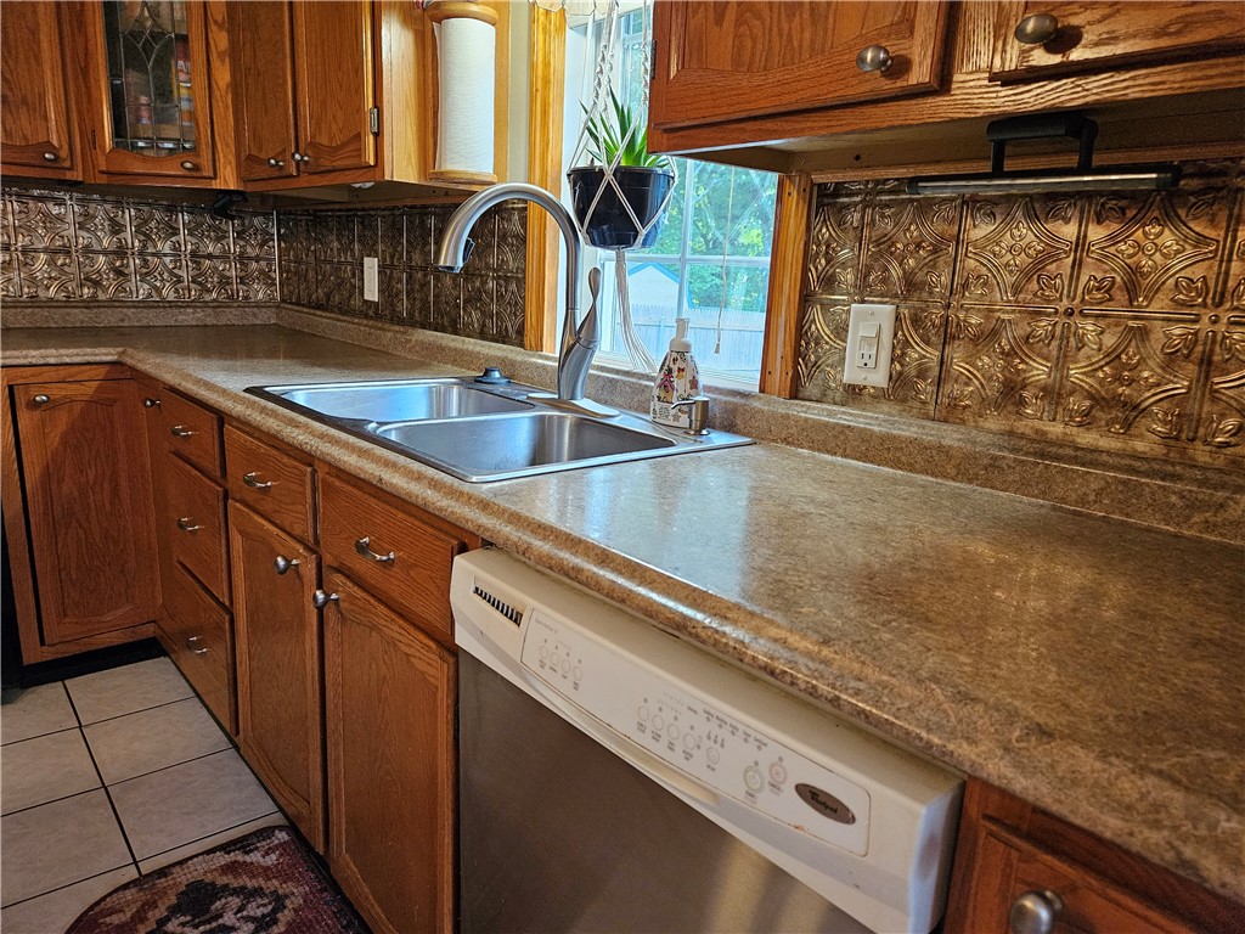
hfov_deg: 73.9
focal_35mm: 23
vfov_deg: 58.9
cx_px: 622
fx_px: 827
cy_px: 467
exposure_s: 1/120
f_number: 1.8
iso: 800
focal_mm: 5.4
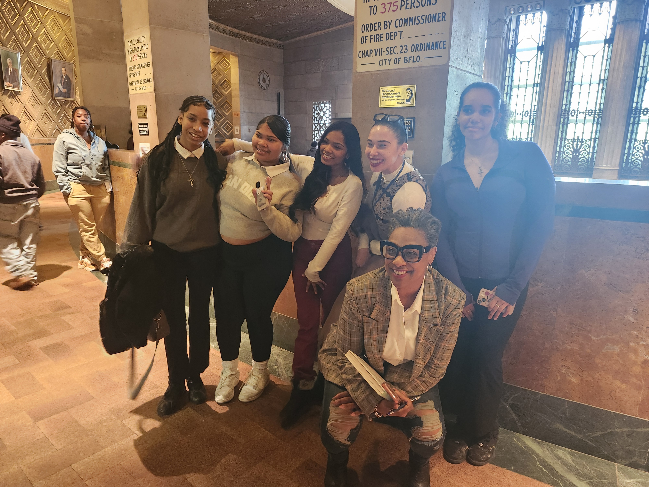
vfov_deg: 58.9
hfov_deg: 73.9
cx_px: 324
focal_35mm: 23
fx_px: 431
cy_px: 244
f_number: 1.8
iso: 1000
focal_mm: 5.54
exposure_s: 1/24
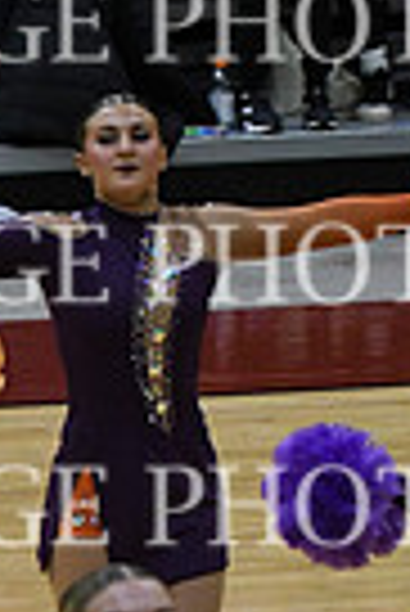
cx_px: 115
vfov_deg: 3.4
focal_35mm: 605
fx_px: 10308
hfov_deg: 2.3
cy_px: 868
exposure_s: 1/500
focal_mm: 95
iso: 4000
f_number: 4
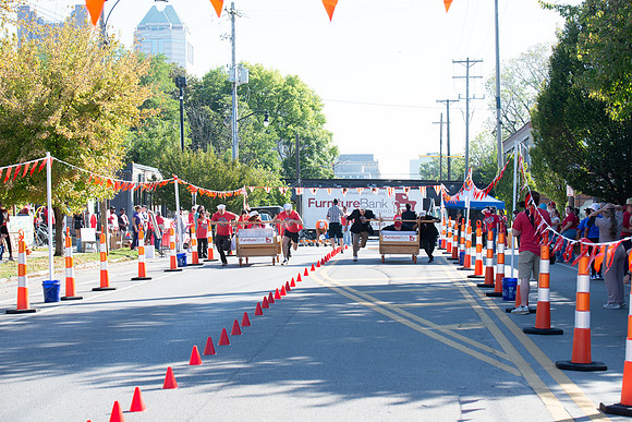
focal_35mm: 75
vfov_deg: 18.2
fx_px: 1317
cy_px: 211
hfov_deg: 27.0
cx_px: 316
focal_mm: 75
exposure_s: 1/250
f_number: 7.1
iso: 200
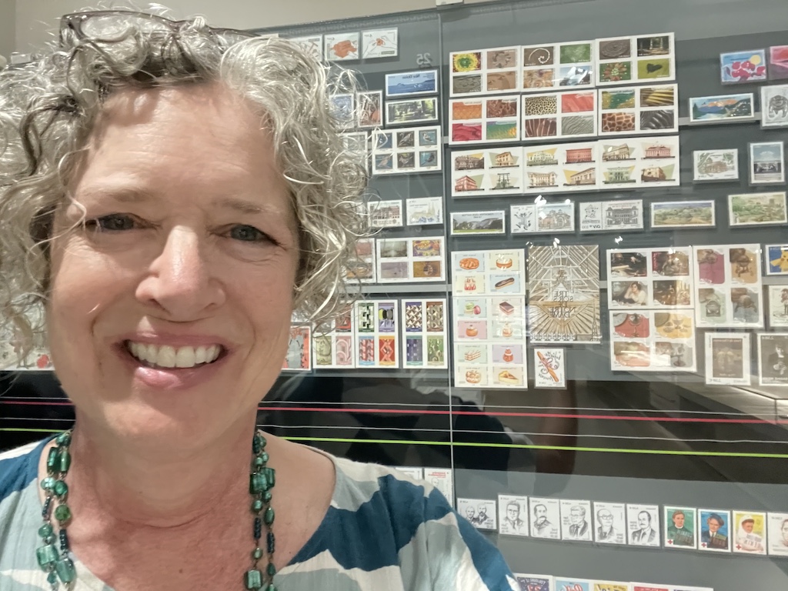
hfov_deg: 73.9
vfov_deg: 58.9
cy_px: 296
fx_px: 524
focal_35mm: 23
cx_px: 394
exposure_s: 1/15
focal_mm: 2.71
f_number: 2.2
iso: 1600
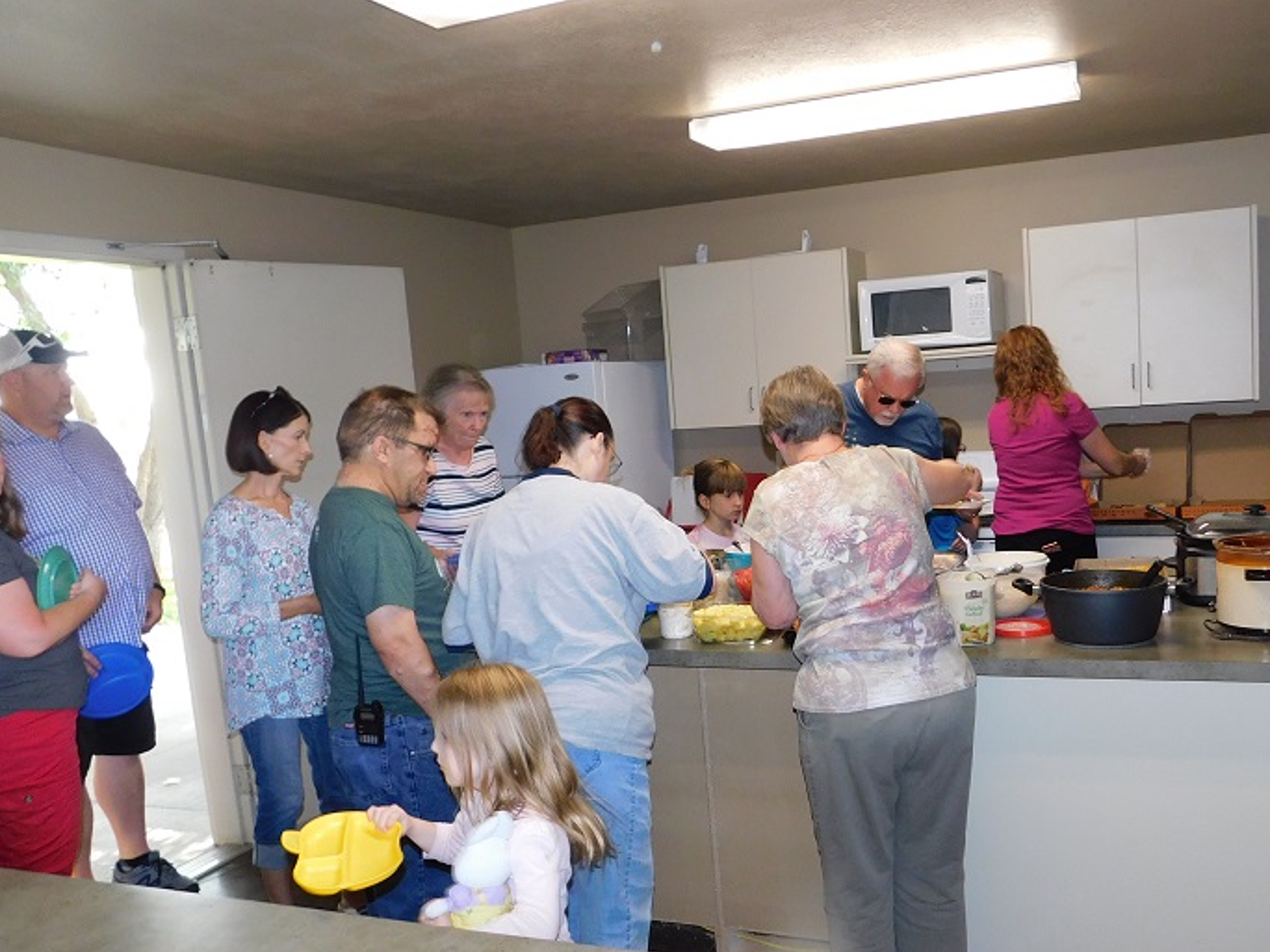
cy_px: 542
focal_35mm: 31
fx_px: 1137
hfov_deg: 58.0
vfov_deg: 45.3
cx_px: 746
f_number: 3
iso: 200
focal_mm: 4
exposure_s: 1/30
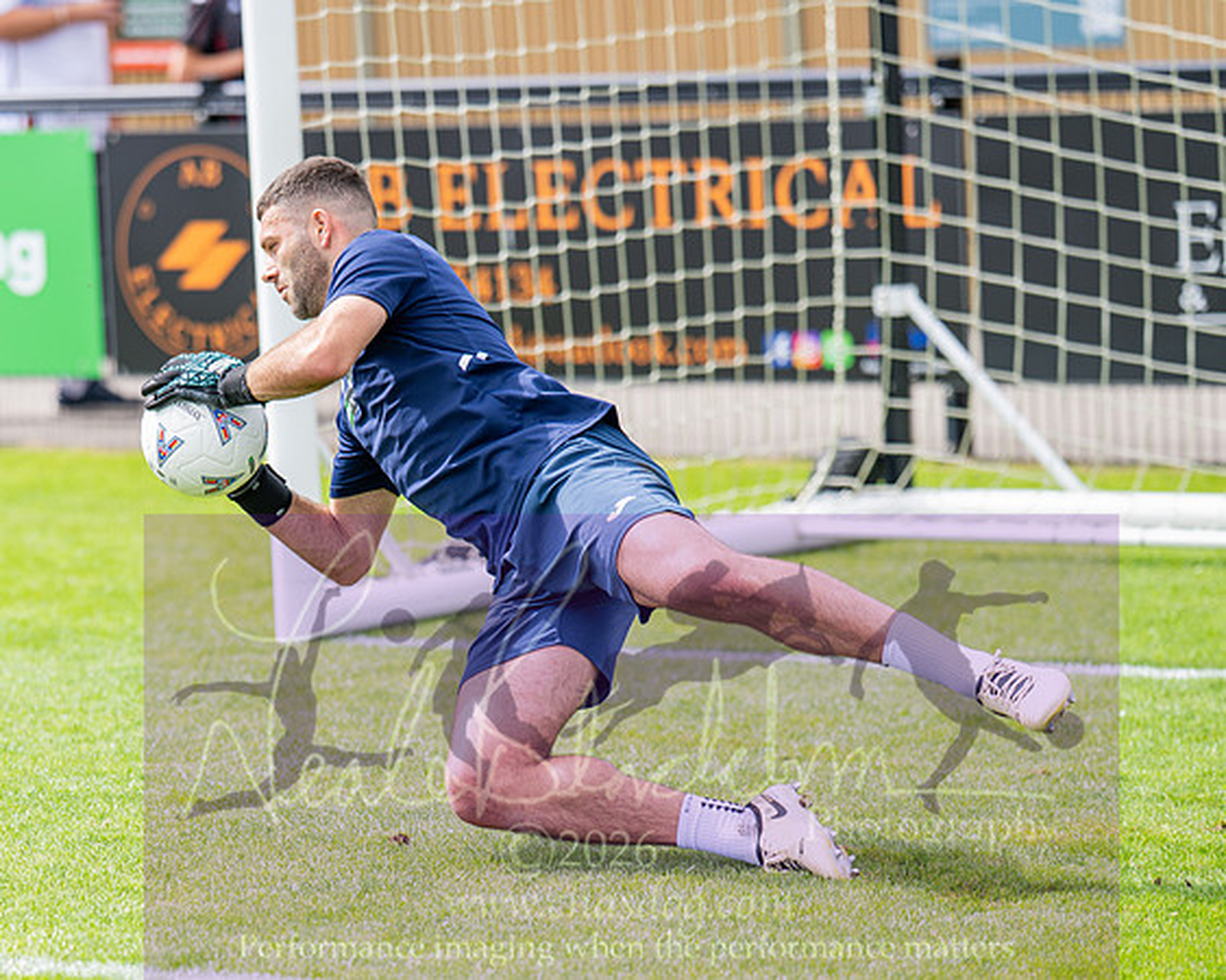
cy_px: 591
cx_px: 315
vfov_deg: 8.1
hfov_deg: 10.1
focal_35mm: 190
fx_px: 6893
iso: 100
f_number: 2.1
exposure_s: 1/2000
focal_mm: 135
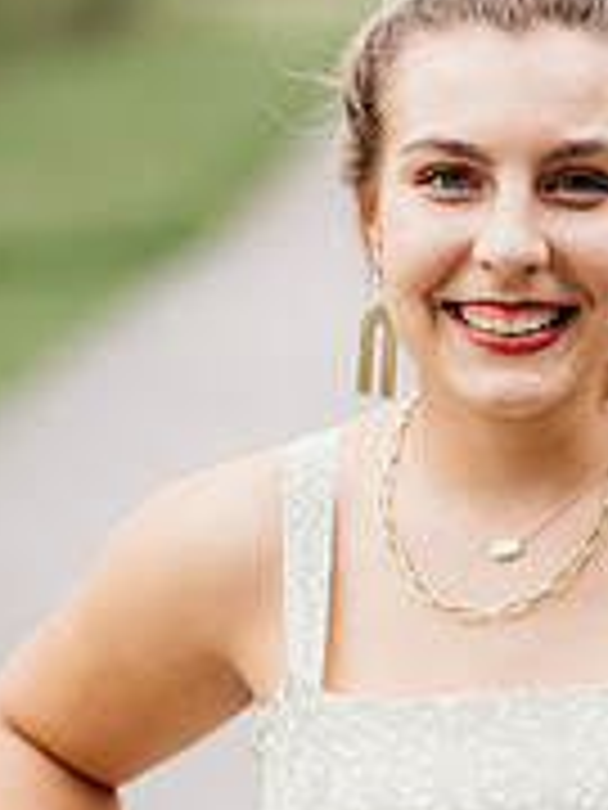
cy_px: 648
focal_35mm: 204
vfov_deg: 9.7
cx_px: 567
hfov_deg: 7.3
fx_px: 4777
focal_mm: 85
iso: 400
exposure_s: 1/250
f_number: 2.2
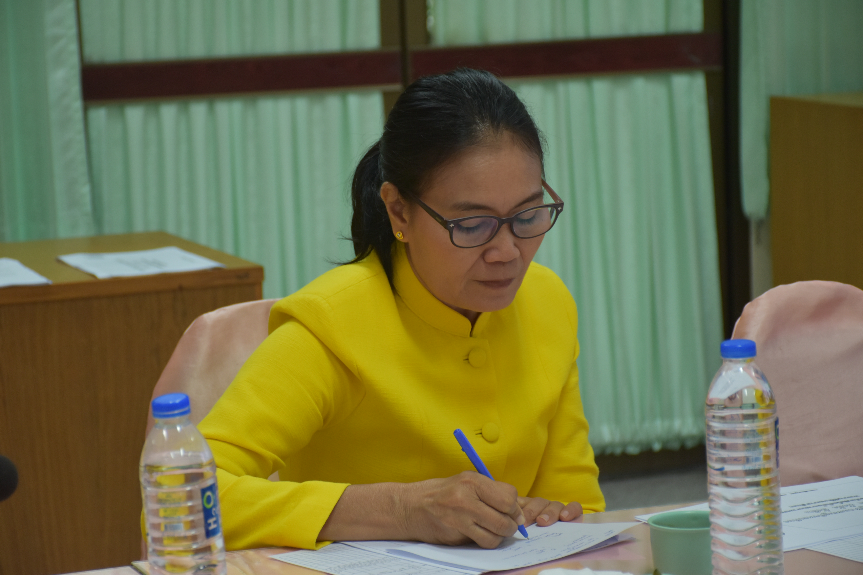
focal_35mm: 120
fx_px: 2876
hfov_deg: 17.1
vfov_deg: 11.4
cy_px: 288
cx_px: 432
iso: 720
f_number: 5.3
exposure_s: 1/60
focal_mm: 80
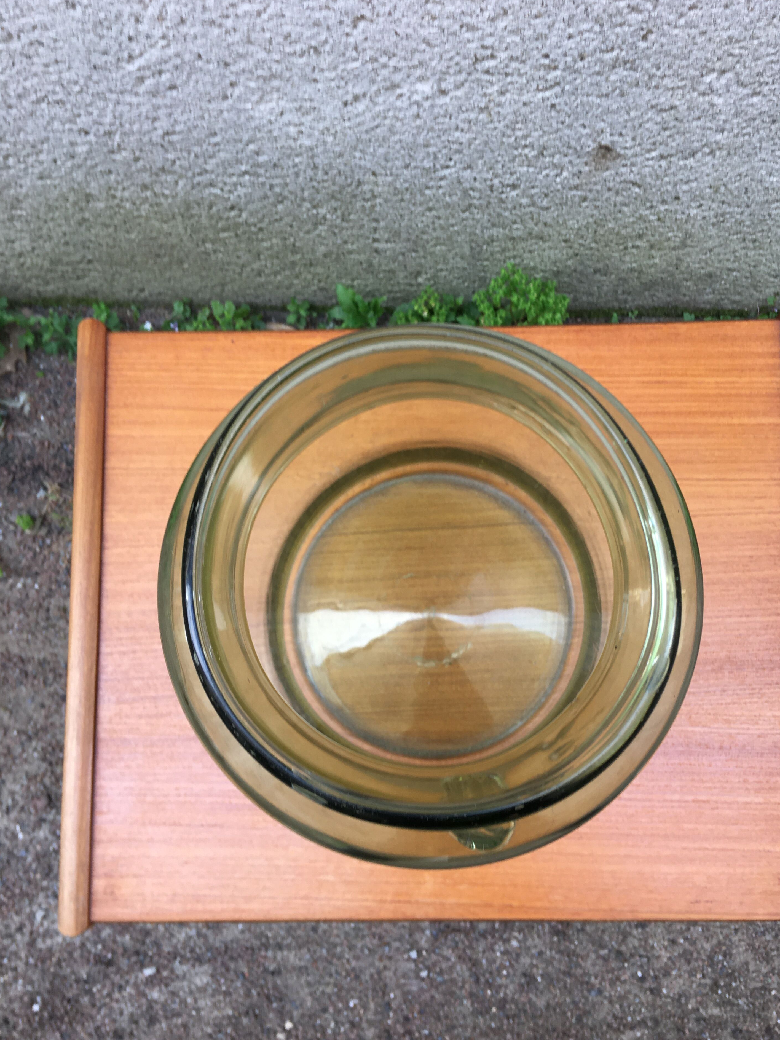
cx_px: 413
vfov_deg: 58.4
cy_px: 522
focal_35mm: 31
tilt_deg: -81.9
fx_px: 931
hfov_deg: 45.4
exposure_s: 1/100
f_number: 2.2
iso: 25
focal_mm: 4.15
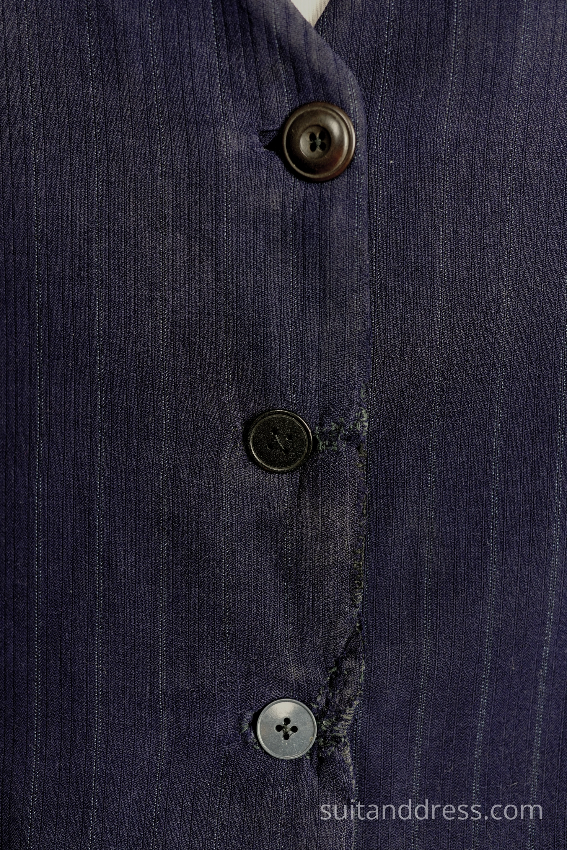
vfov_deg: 41.1
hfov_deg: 28.1
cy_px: 425
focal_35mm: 48
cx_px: 284
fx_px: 1134
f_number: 2.8
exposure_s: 1/50
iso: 400
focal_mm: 32
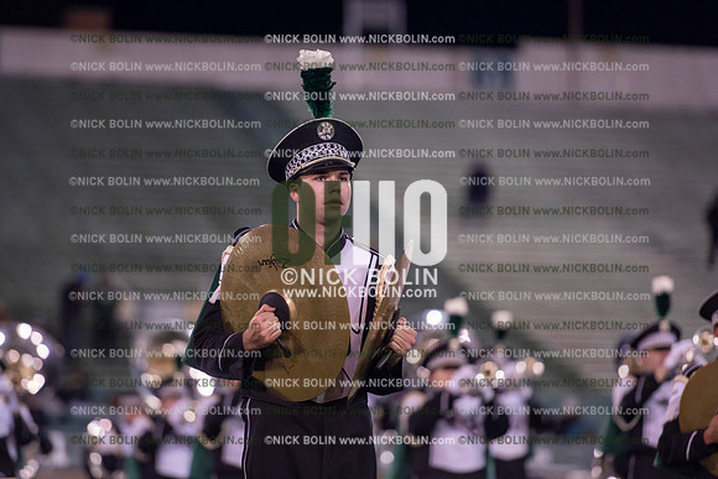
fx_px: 3990
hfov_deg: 10.3
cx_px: 359
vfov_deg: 6.9
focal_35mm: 200
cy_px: 240
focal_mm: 200
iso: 2500
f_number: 2.8
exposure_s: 1/1250
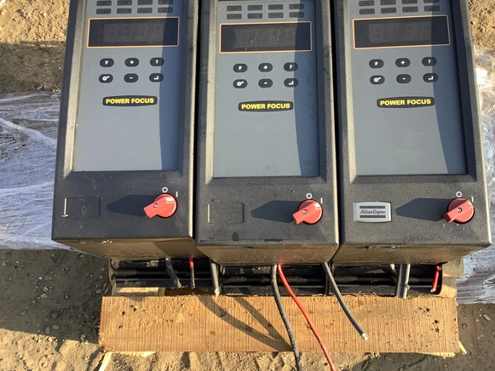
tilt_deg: -74.7
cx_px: 260
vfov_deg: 35.9
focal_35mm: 40
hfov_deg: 46.8
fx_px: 572
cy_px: 160
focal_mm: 3.3
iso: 25
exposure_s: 1/242
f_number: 2.4
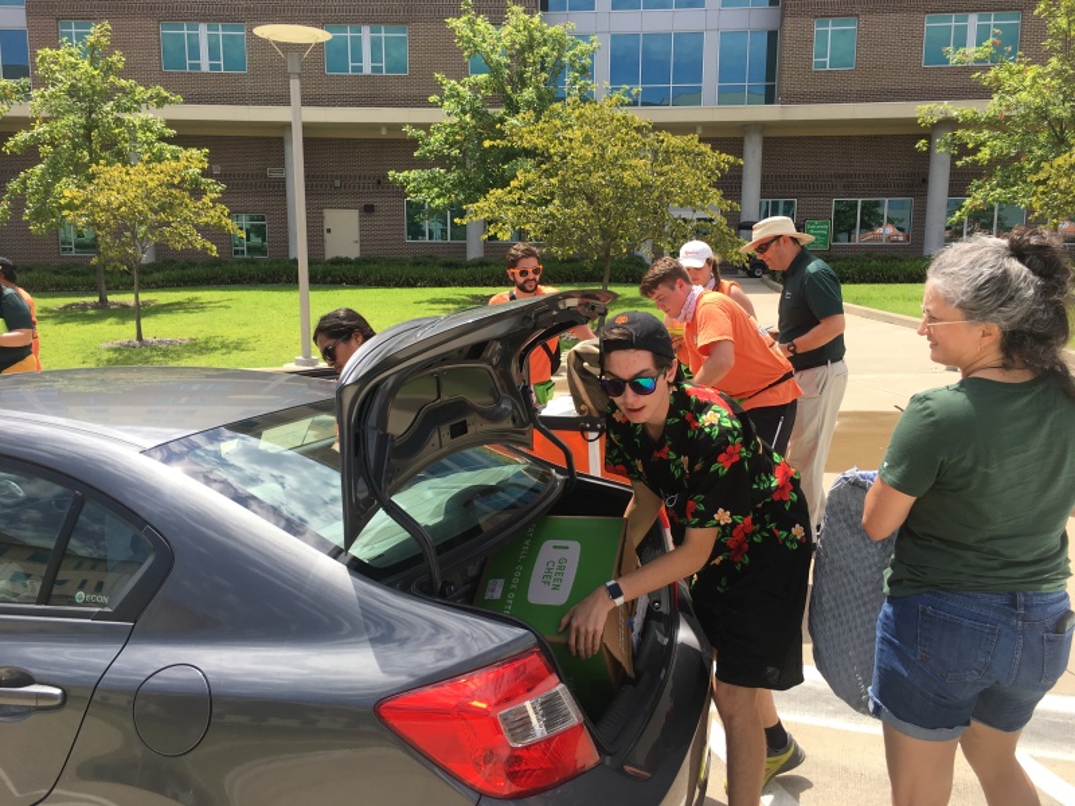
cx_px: 538
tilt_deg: -8.3
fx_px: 901
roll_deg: +0.1
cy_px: 403
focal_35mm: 29
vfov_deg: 48.2
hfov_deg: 61.7
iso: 25
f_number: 2.2
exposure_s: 1/1083
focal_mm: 4.15
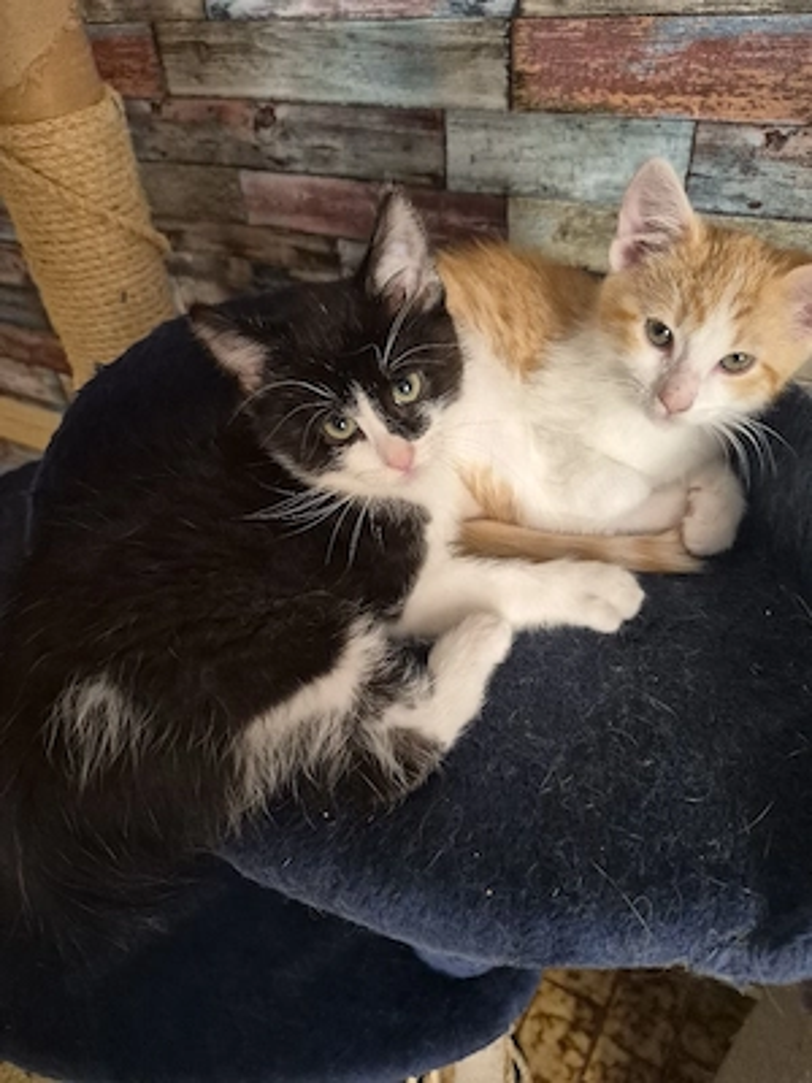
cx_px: 406
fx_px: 719
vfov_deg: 73.9
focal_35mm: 23
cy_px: 542
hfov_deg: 58.9
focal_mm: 5.4
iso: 1000
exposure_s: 1/100
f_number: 1.8
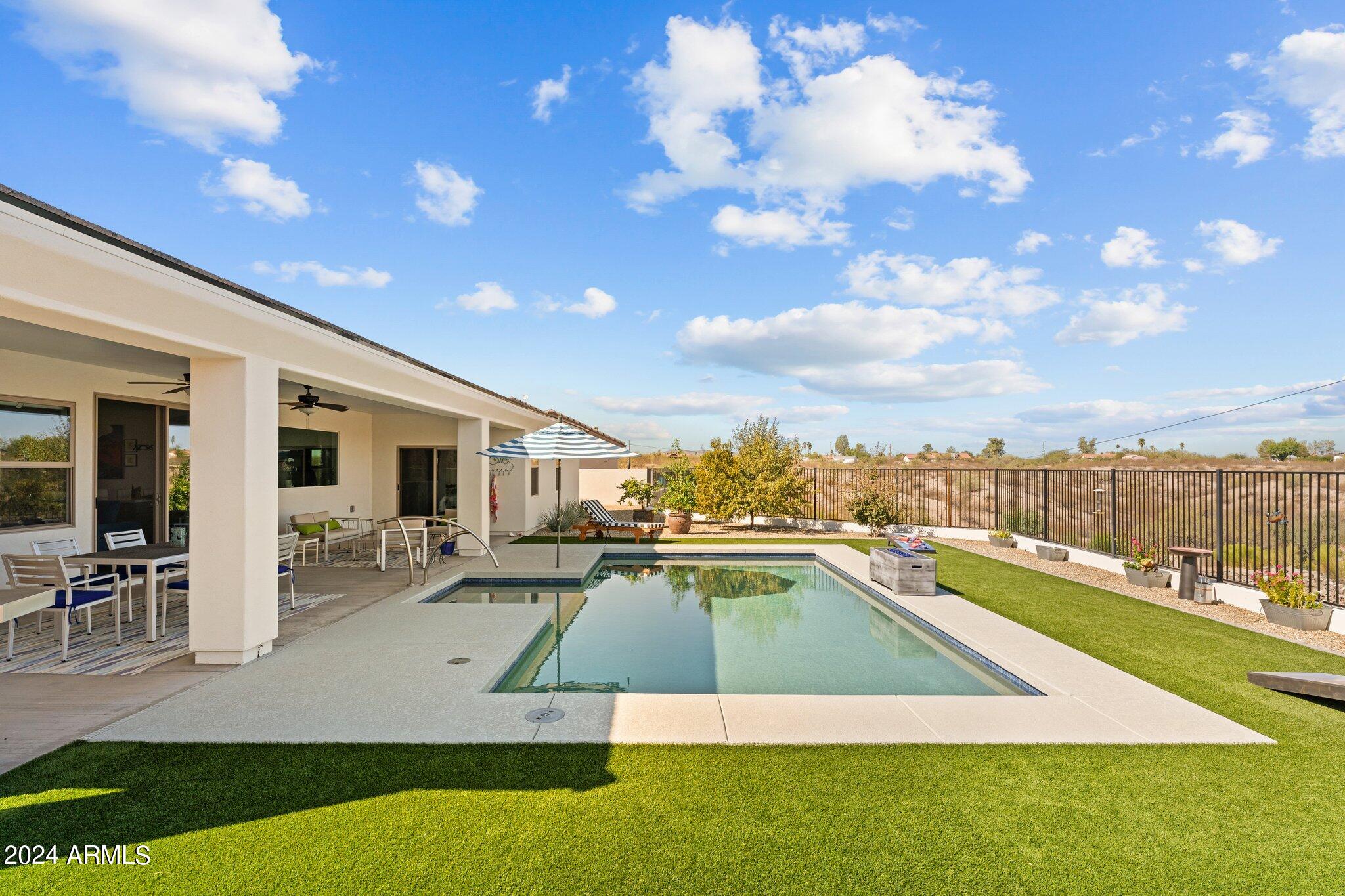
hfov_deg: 91.3
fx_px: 657
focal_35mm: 18
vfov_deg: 68.6
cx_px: 672
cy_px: 448
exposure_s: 1/320
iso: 400
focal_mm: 17.6
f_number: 8
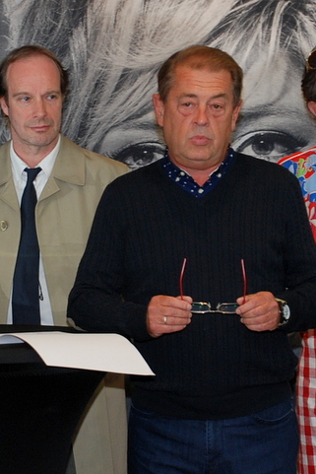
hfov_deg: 14.8
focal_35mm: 90
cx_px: -36
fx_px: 1184
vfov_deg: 22.6
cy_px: 237
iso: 320
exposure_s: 1/60
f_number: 5.6
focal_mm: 40
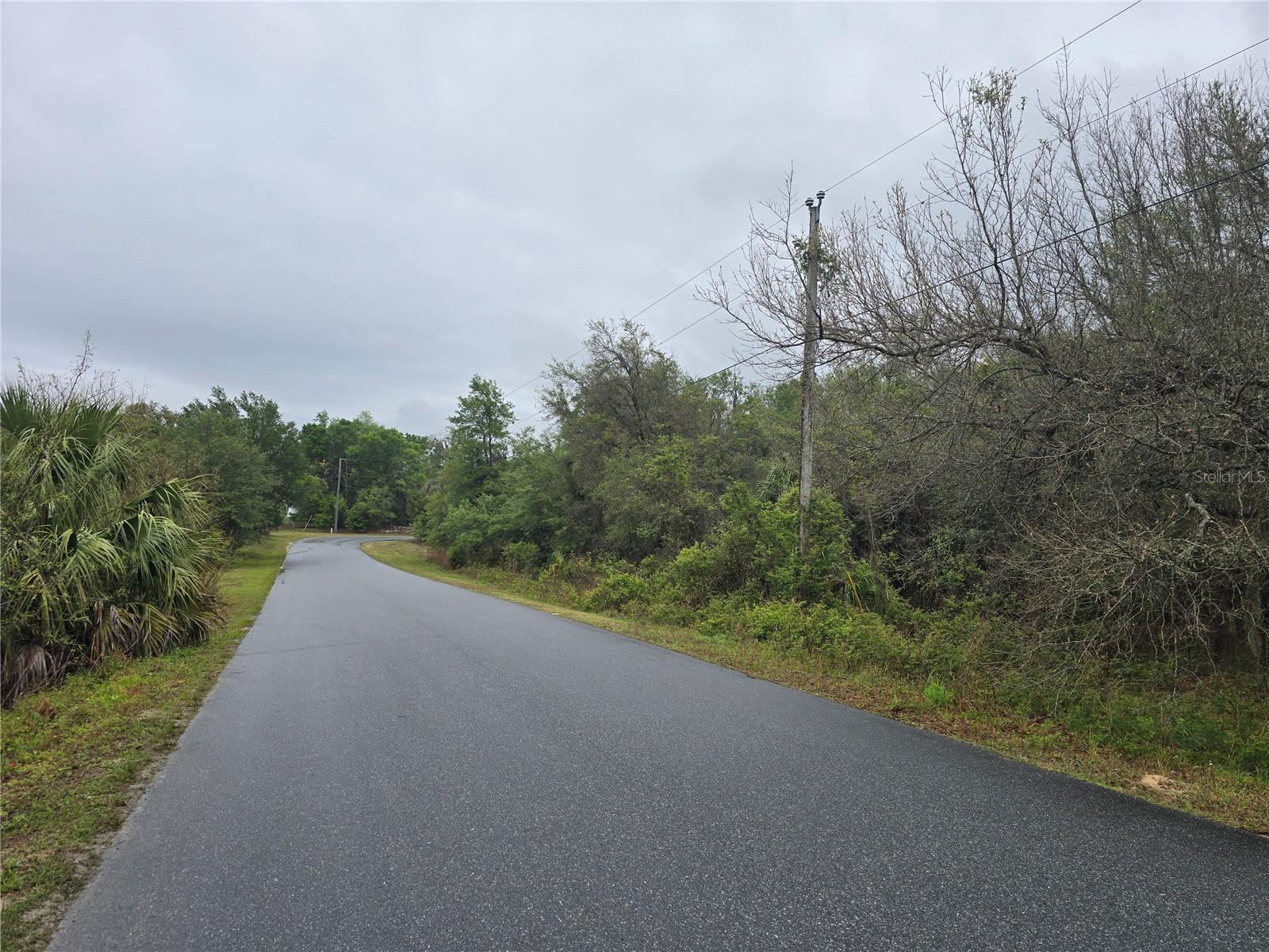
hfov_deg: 73.9
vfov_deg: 58.9
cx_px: 634
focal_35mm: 23
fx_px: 843
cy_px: 476
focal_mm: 6.3
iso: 12
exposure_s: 1/344
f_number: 1.7
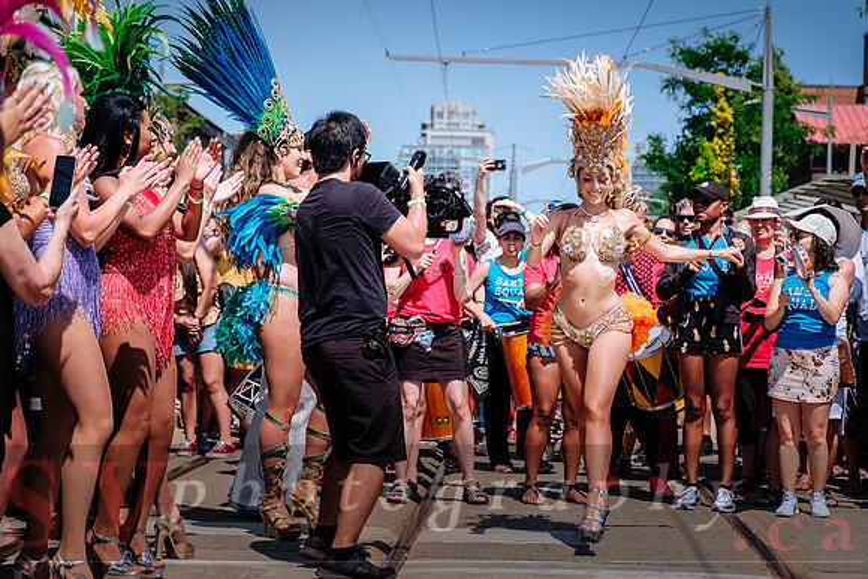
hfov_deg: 22.1
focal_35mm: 92
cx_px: 452
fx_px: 2227
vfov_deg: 14.8
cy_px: 262
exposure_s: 1/1600
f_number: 4
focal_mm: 55
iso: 200
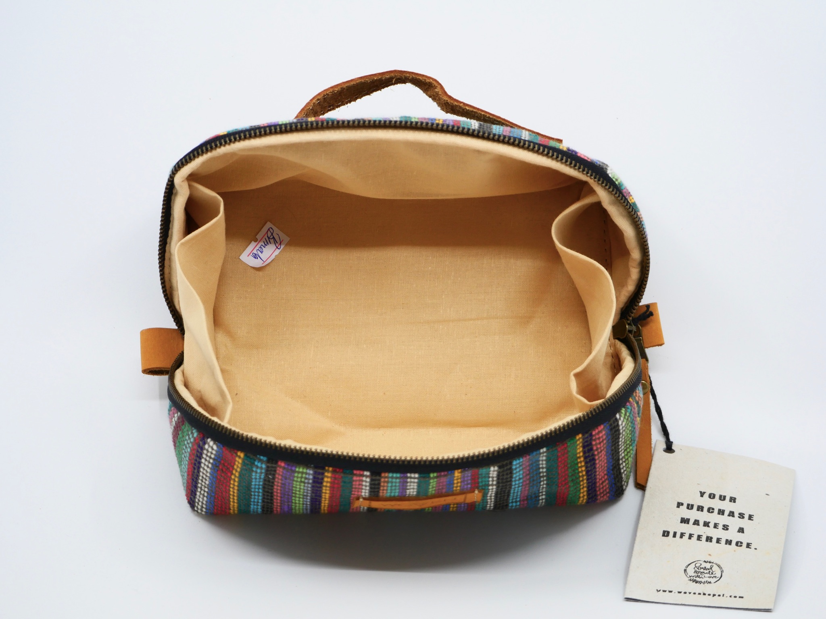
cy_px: 310
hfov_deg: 10.5
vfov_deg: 7.9
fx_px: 4486
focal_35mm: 188
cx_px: 413
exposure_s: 1/200
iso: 250
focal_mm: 94
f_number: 5.1
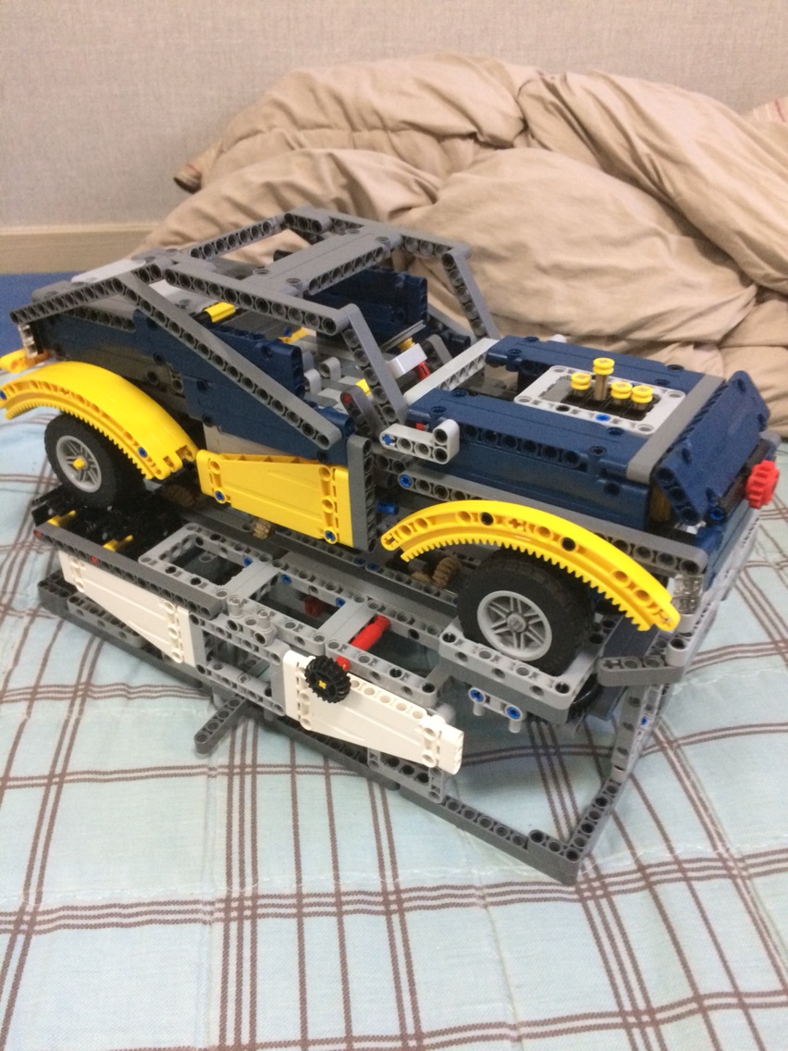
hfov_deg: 48.2
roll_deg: +2.2
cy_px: 526
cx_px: 394
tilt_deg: -36.9
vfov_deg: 61.7
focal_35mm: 29
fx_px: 880
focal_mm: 4.15
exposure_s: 1/17
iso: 250
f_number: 2.2
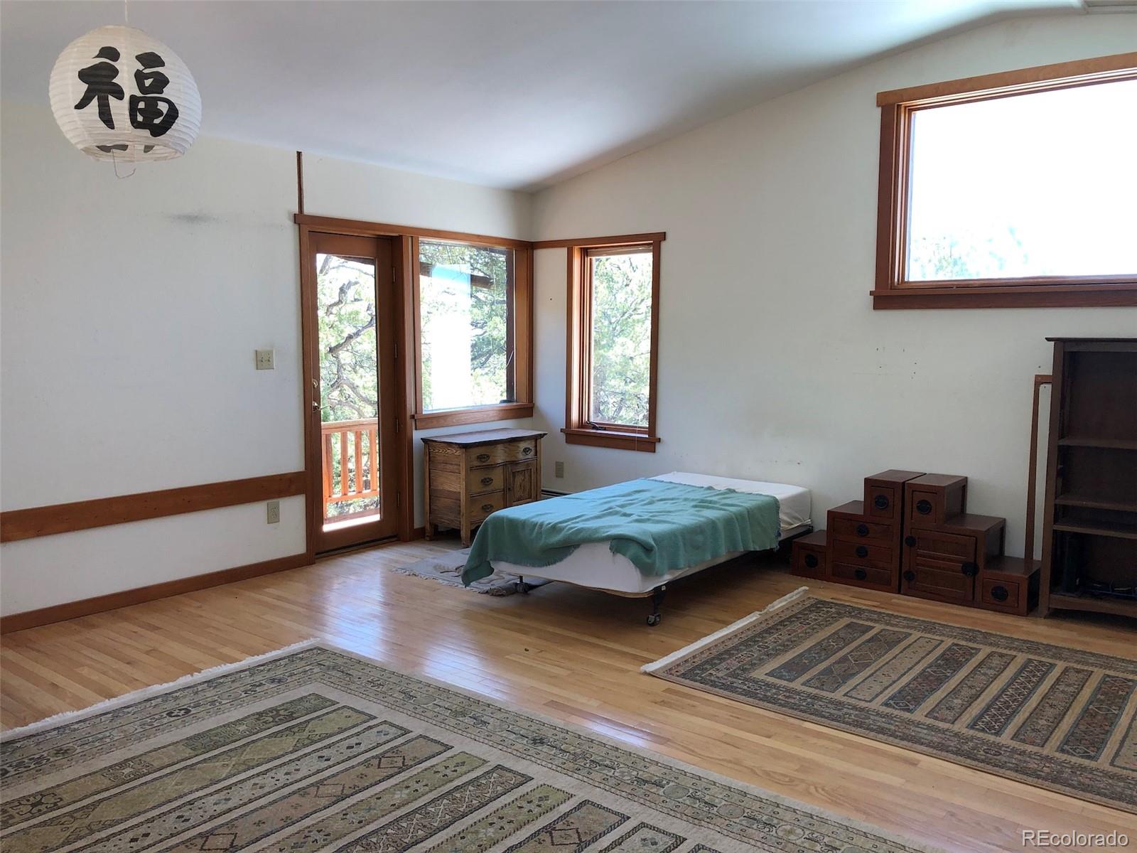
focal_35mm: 28
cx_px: 568
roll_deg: -0.2
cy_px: 426
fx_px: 920
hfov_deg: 63.4
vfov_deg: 49.7
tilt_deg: -7.3
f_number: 1.8
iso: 40
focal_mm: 3.99
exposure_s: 1/120
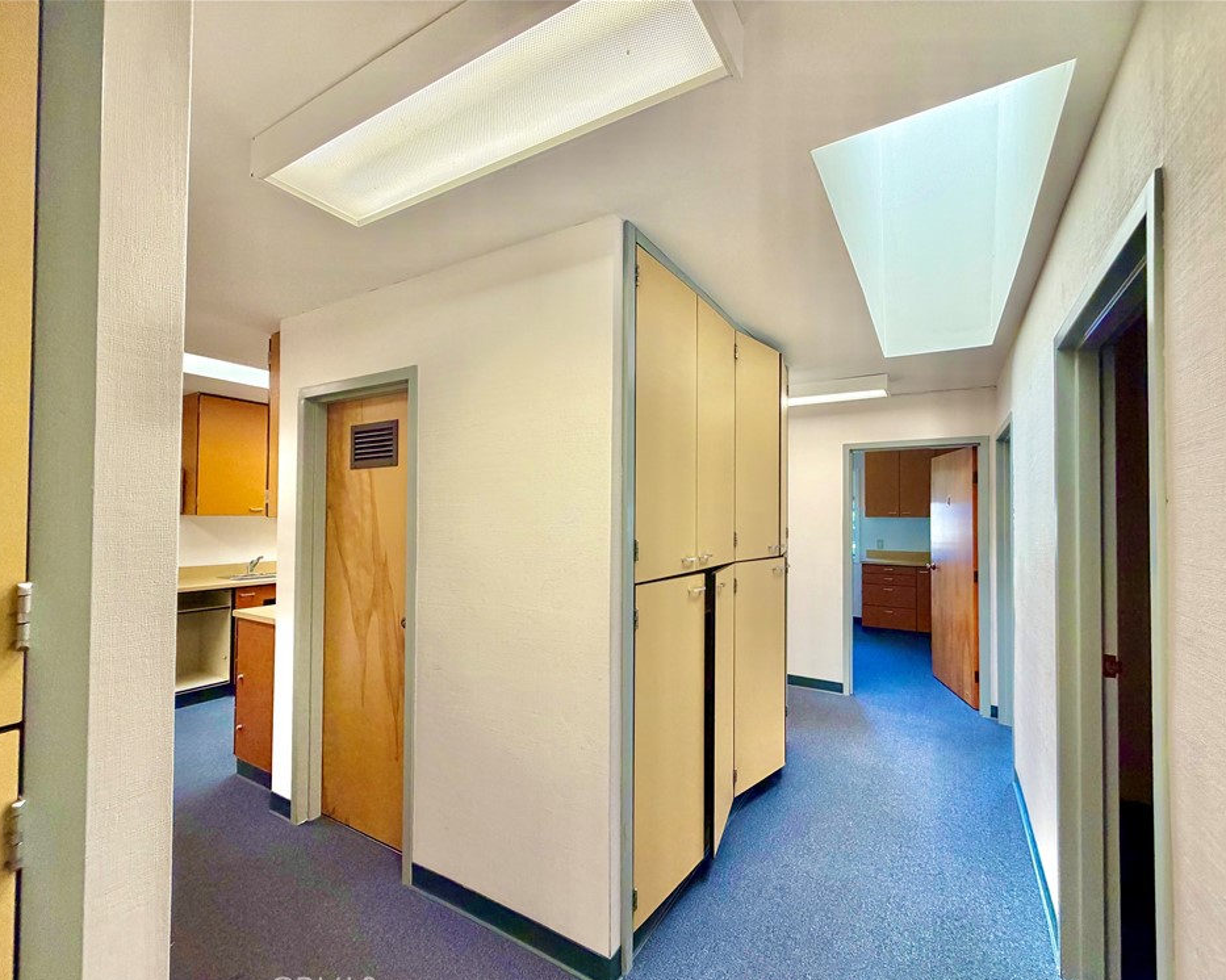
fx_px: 544
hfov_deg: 96.8
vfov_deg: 84.0
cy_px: 503
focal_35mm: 15
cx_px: 639
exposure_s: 1/121
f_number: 2.2
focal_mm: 2.22
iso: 250
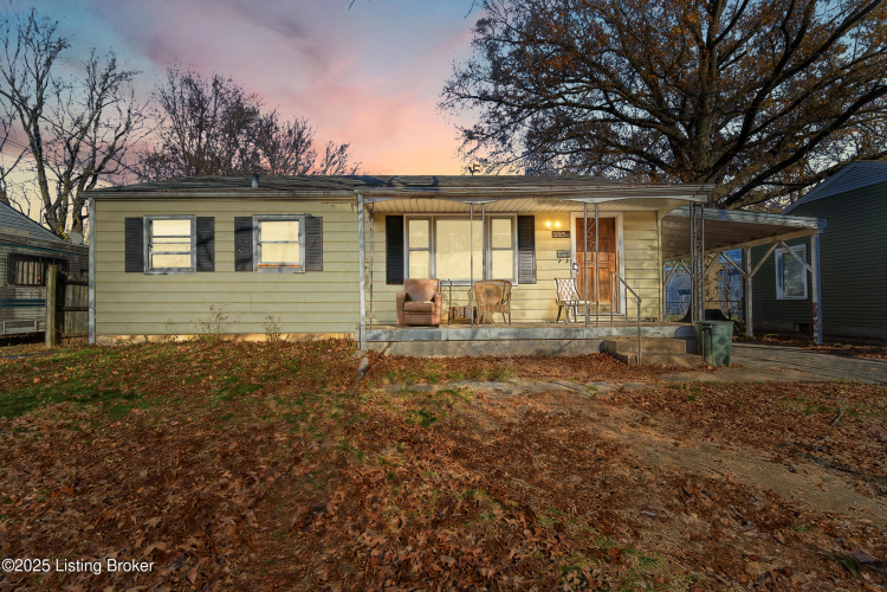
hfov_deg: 100.4
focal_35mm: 15
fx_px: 370
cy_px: 296
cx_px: 444
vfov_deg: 77.3
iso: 400
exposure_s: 1/800
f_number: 8
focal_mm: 10
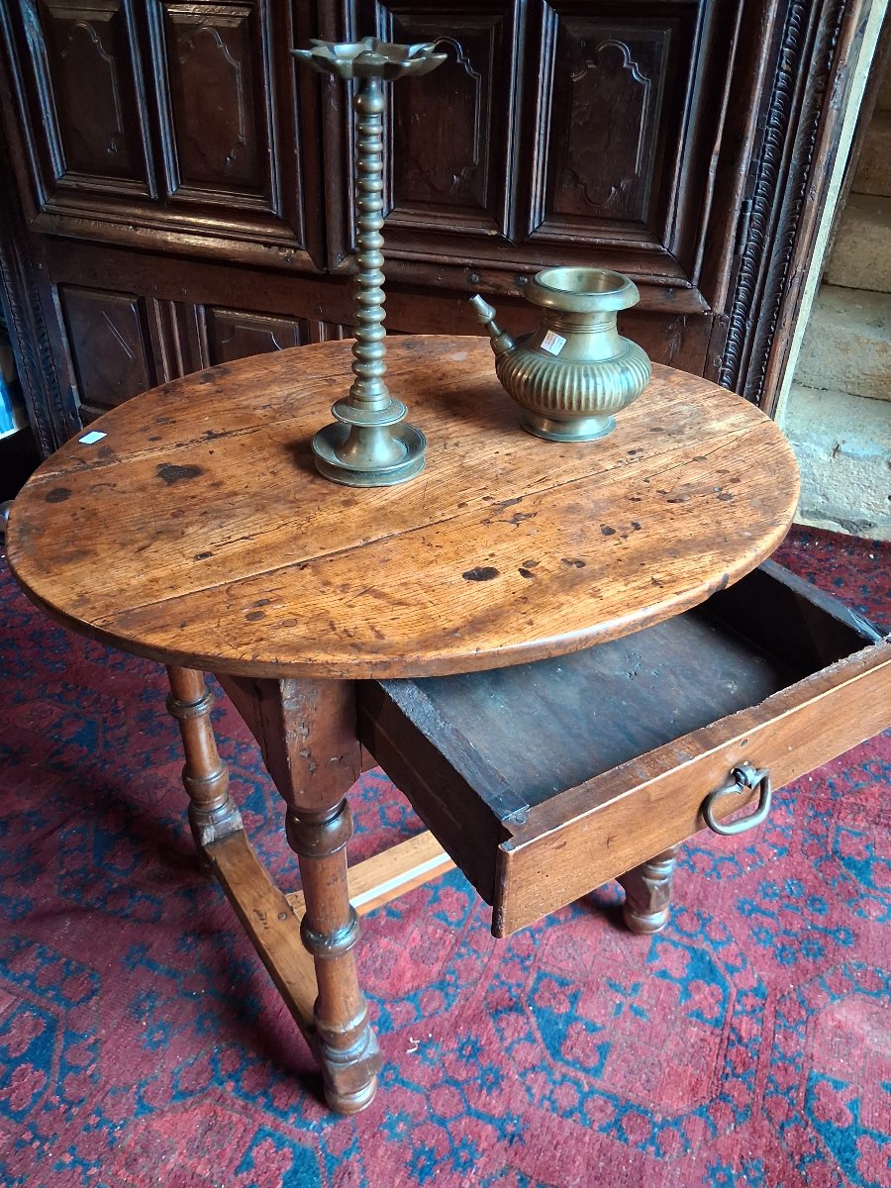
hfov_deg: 51.4
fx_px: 927
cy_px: 594
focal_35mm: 27
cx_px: 446
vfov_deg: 65.3
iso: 400
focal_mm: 4
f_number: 1.8
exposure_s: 1/60
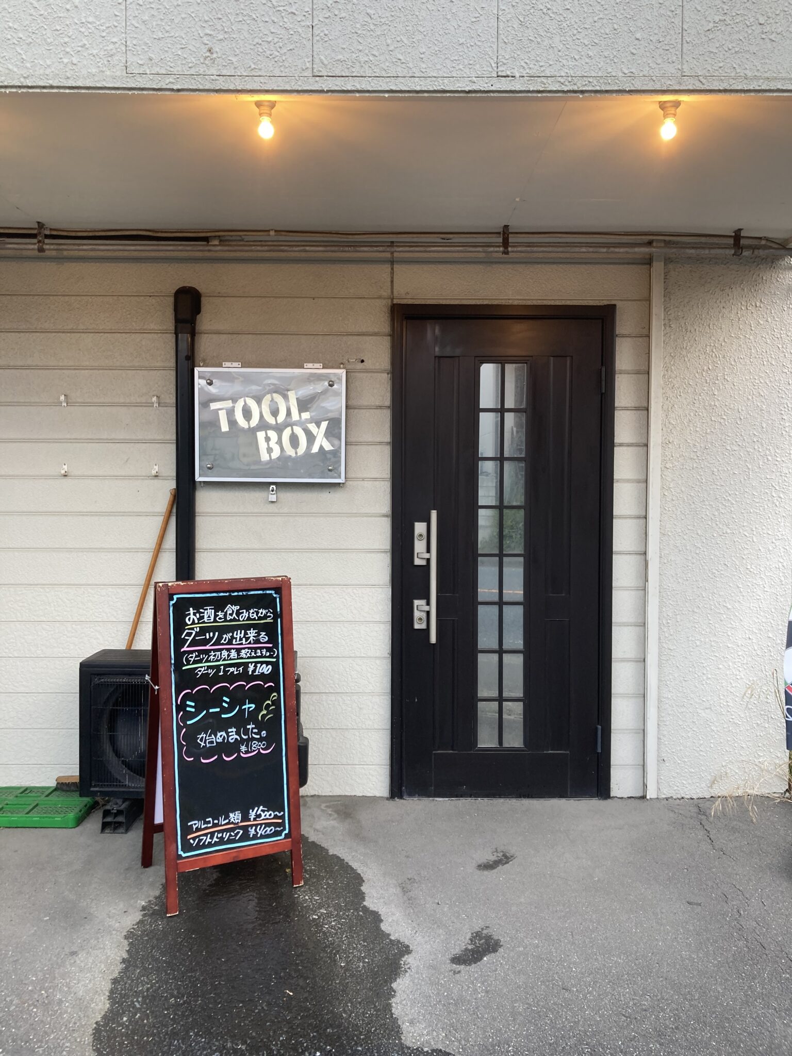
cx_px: 396
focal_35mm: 28
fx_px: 854
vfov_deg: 63.4
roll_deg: -0.1
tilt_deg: +0.8
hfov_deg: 49.7
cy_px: 528
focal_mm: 3.99
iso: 50
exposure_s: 1/50
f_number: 1.8
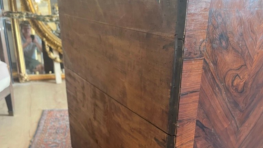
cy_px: 131
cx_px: 132
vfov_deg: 29.9
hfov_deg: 52.8
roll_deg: -2.0
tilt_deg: -26.7
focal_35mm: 38
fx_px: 265
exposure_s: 1/50
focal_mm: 5.1
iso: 200
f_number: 1.6
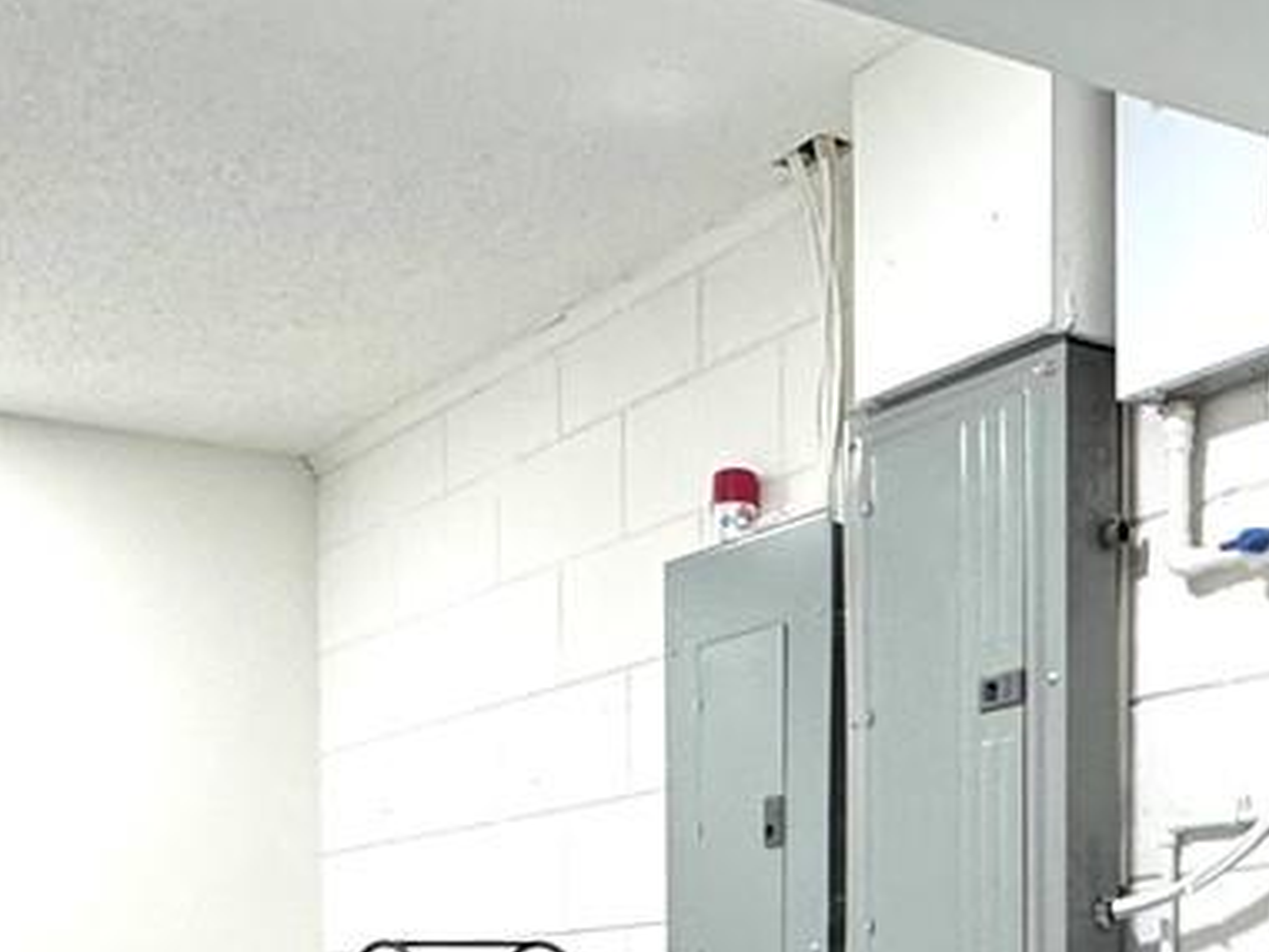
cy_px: 1142
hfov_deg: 32.7
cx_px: 554
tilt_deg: -2.9
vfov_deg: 22.8
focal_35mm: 59
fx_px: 2163
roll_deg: +0.2
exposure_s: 1/120
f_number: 2.2
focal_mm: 2.22
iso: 250
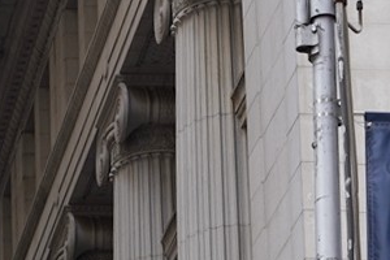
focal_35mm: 233
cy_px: 758
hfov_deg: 8.4
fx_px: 2524
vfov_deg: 5.6
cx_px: -380
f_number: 8
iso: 400
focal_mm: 35
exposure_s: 1/100
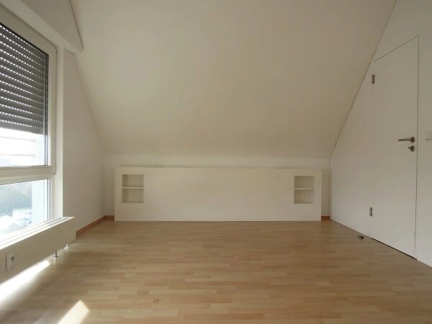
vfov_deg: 56.8
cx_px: 216
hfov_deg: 71.6
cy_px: 162
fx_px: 300
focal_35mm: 24
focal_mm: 4.3
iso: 160
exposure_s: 1/250
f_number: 2.8
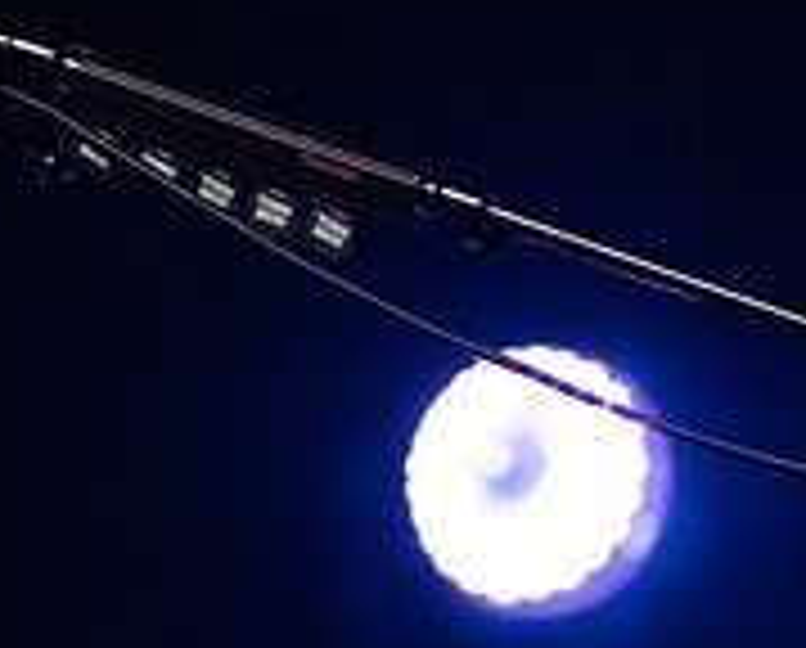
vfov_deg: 1.7
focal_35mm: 888
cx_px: 1193
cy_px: 557
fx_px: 21229
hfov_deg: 2.2
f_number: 5.6
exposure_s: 1/125
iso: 2500
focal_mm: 280
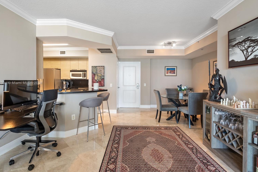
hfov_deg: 93.2
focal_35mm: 17
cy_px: 83
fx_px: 122
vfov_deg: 70.4
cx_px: 125
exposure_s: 1/2
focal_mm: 16
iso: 200
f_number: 9
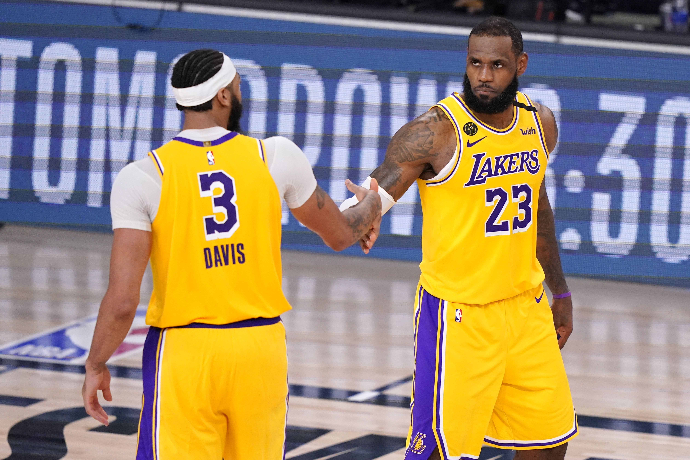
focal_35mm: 400
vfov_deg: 3.4
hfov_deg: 5.2
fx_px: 7666
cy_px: 230
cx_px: 345
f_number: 2.8
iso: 4000
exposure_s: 1/2000
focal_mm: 400
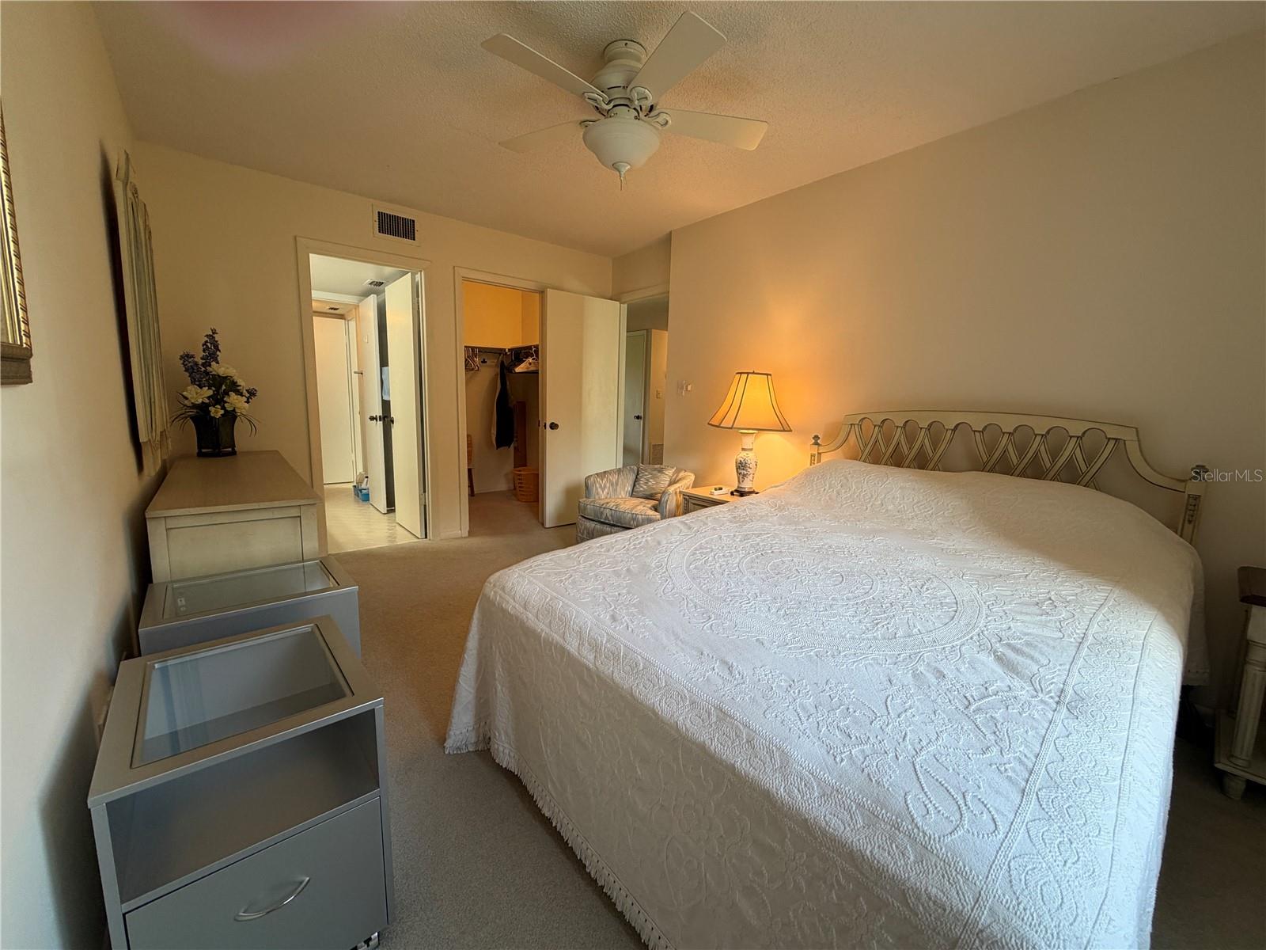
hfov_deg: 102.1
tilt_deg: -8.7
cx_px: 633
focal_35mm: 14
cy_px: 475
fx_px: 512
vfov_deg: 85.7
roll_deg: -1.2
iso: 125
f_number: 2.2
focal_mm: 2.22
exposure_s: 1/120
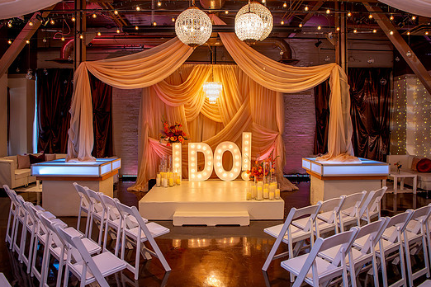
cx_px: 216
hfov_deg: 67.4
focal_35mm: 27
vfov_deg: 47.9
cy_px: 135
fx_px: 323
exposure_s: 1/250
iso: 3200
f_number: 3.5
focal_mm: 24
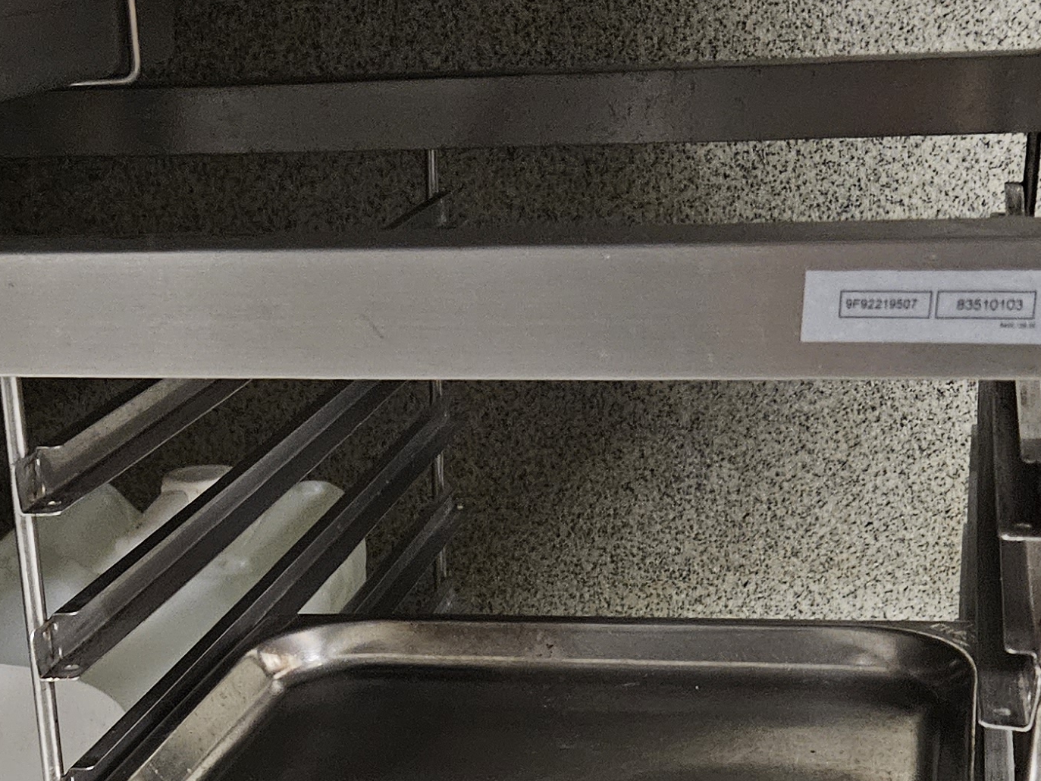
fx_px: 2015
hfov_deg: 28.5
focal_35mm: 67
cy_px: 880
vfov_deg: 20.8
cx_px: 259
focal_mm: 5.4
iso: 1000
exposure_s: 1/50
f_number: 1.8
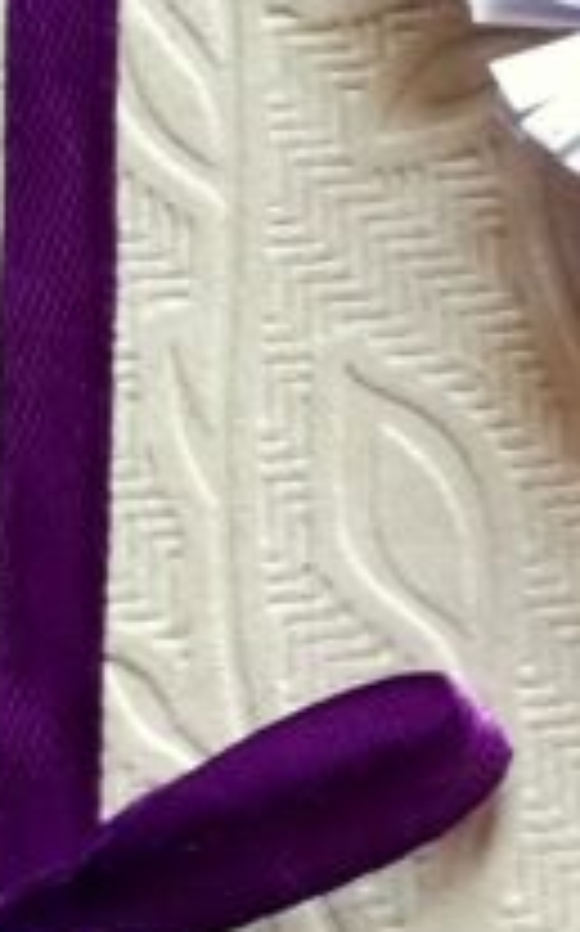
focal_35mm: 80
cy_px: -9
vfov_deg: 24.6
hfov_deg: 13.2
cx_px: 1286
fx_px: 2028
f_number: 2.2
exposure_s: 1/100
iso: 64
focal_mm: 3.83
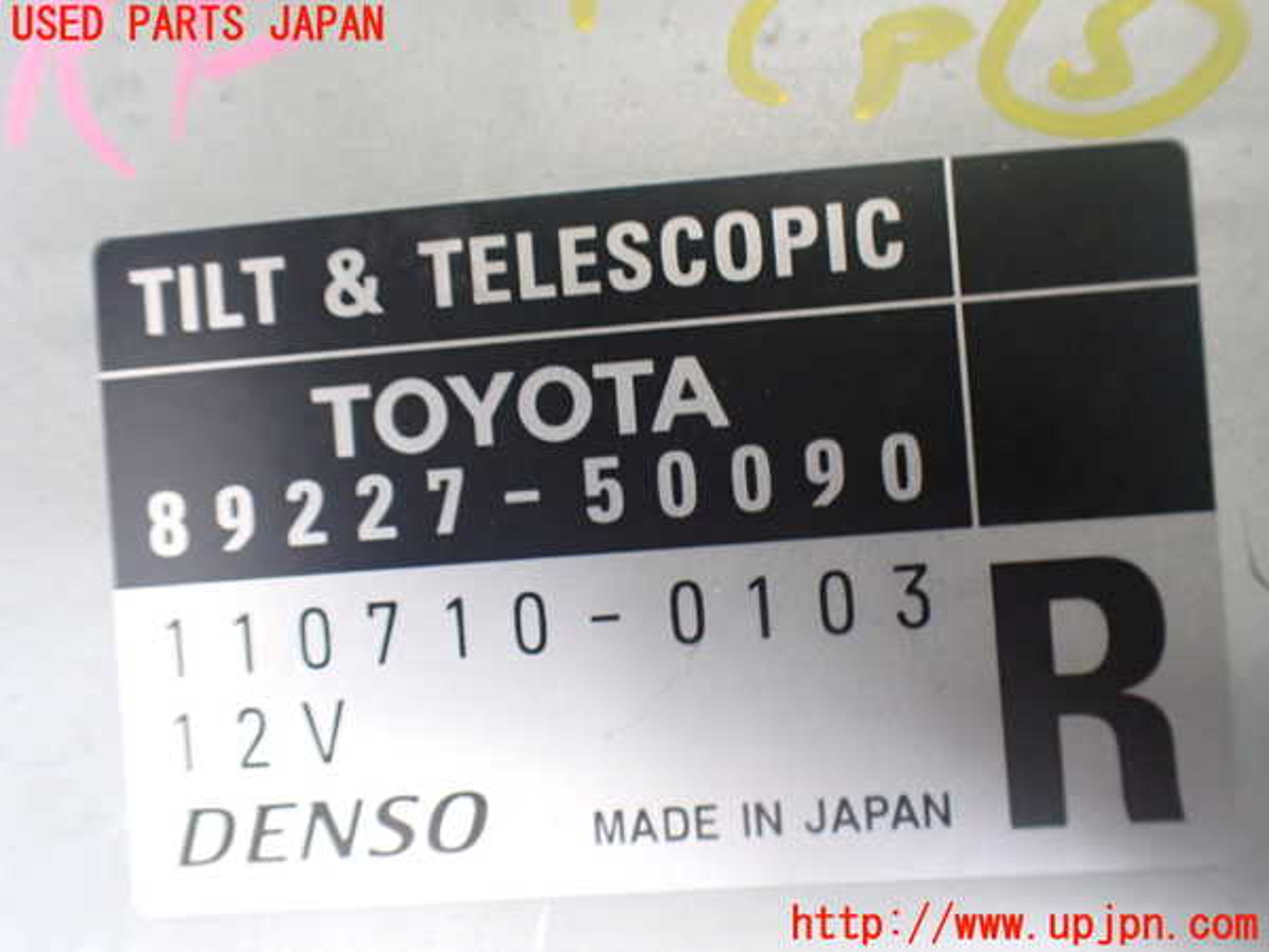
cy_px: 476
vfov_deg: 46.8
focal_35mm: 30
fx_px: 1100
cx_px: 634
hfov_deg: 60.0
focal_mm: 5.4
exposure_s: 1/100
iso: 800
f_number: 2.3
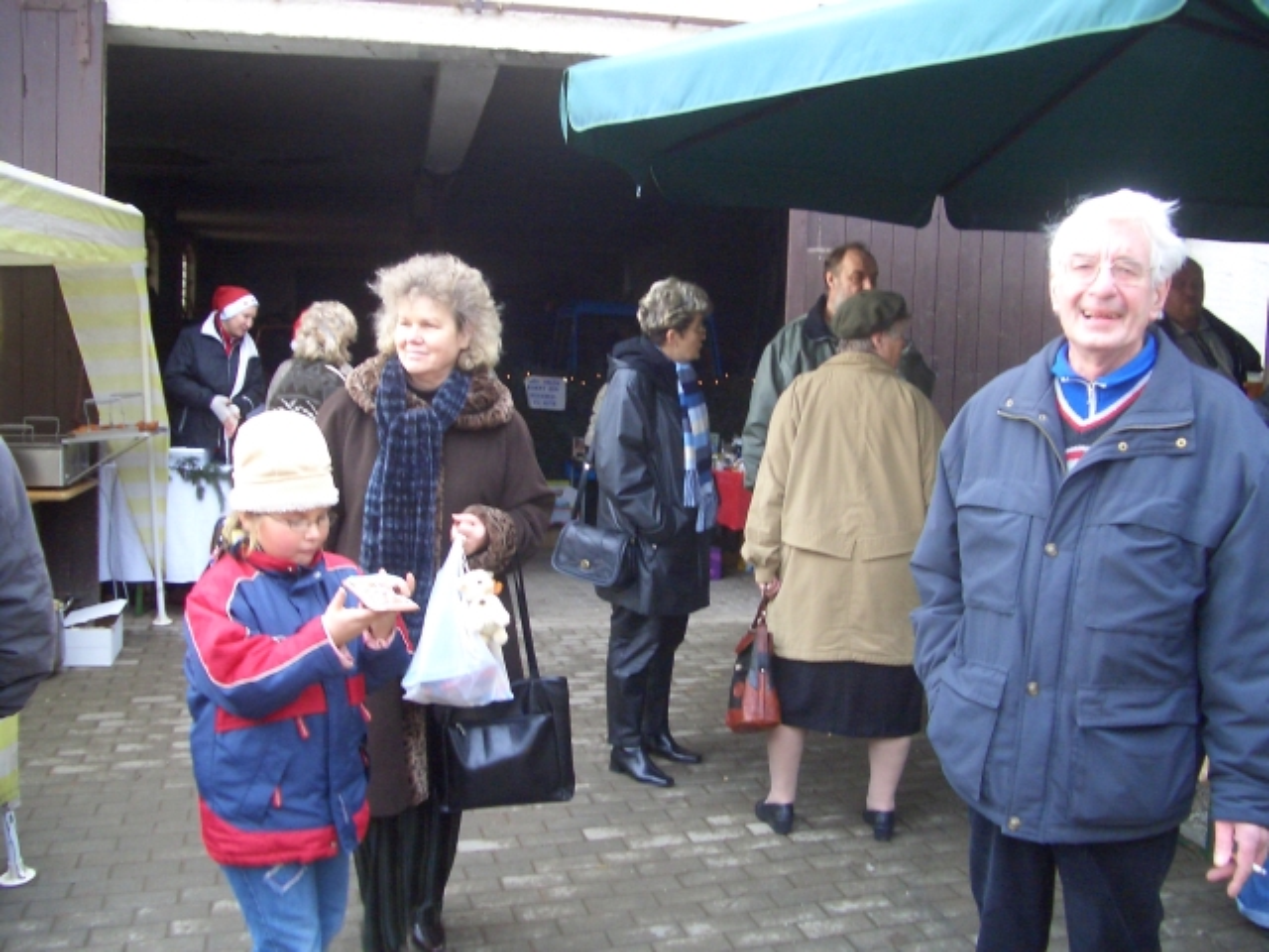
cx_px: 634
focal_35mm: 35
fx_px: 1283
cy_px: 476
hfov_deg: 52.6
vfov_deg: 40.7
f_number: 2.6
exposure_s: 1/60
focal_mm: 5.8
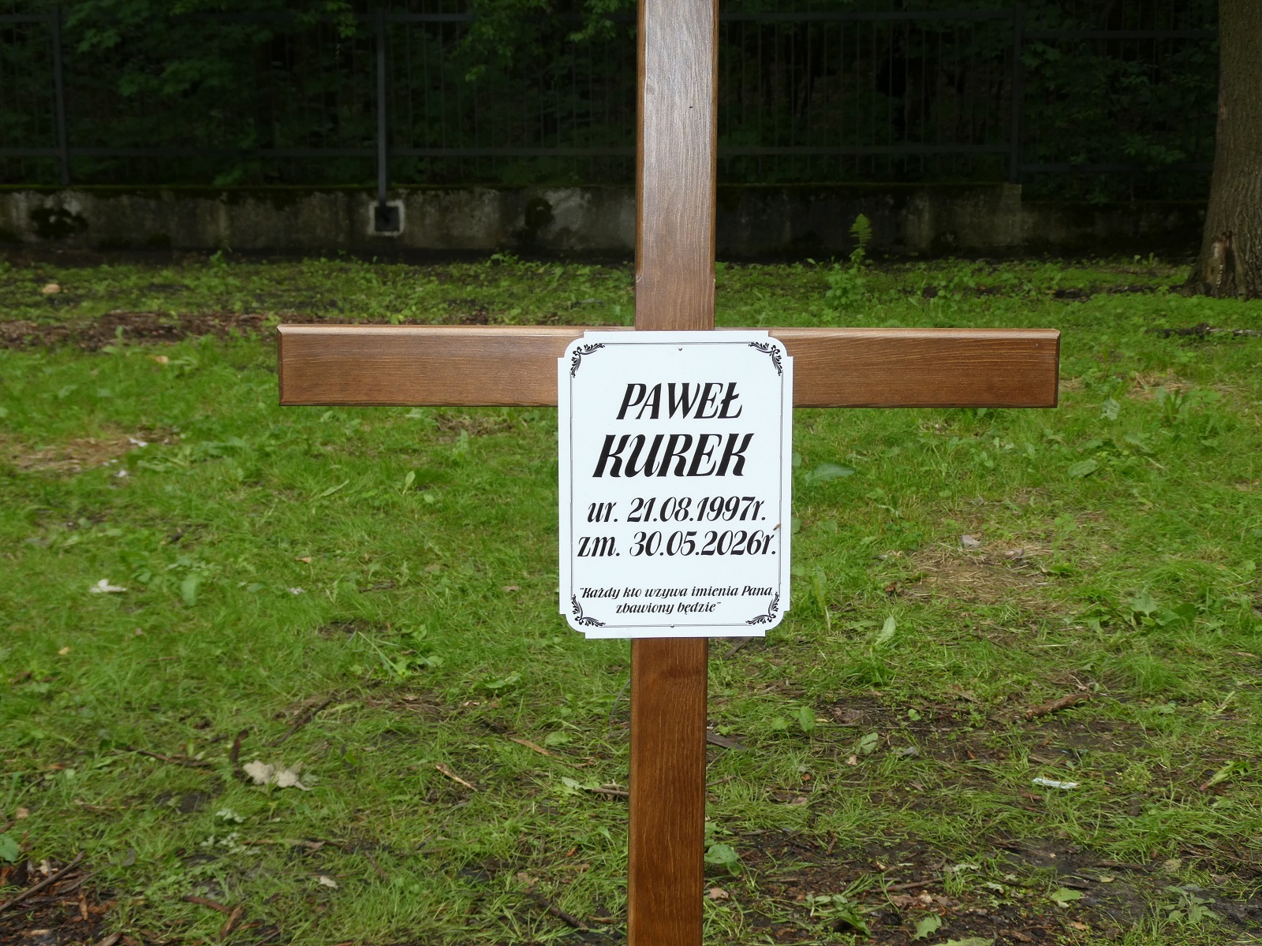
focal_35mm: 54
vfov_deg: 27.0
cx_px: 631
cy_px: 473
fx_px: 1969
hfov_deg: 35.5
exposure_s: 1/60
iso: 100
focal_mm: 9.6
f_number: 4.1
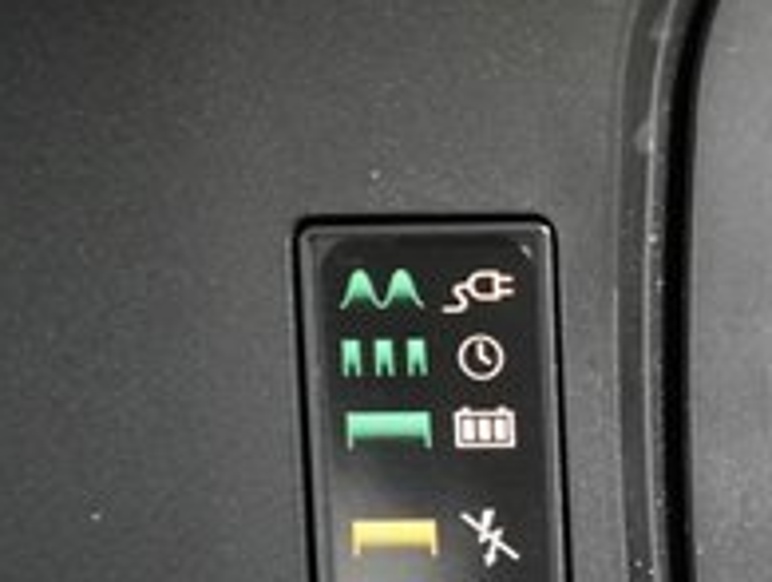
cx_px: 1160
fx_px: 1899
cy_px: 352
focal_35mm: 85
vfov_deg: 17.4
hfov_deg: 19.9
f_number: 2.8
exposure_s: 1/60
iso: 4000
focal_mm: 27
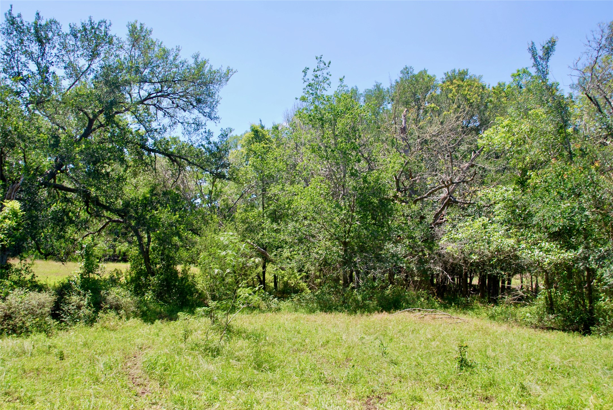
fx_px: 639
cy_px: 205
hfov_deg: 51.2
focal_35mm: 38
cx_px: 306
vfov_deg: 35.6
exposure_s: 1/200
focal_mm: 25
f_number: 7.1
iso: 100
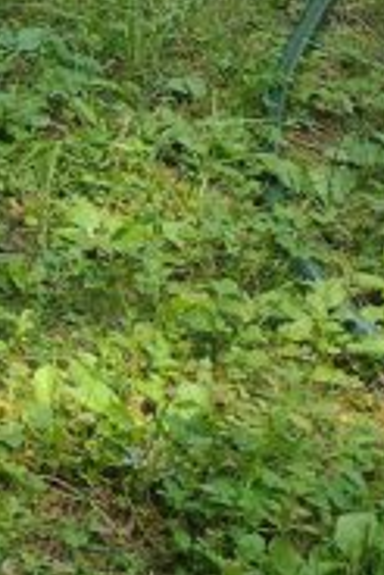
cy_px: -609
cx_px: -574
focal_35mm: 156
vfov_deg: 11.7
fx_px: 2491
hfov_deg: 8.1
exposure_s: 1/337
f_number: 1.7
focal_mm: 4.71
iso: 100
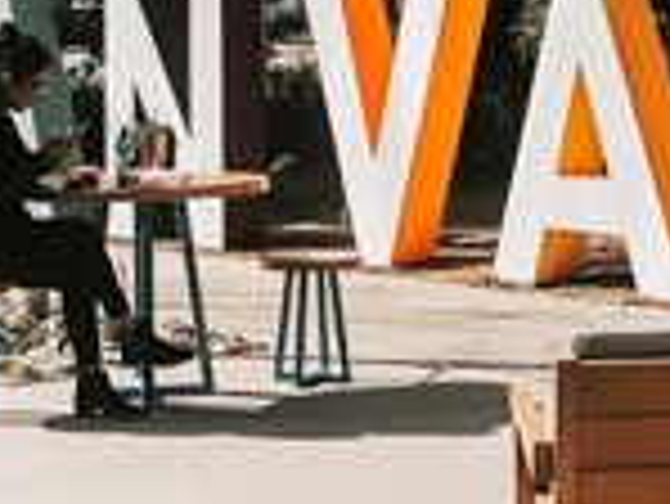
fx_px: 2324
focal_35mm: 120
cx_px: 391
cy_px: -252
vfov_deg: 11.8
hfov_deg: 16.4
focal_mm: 3.99
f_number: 1.8
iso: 20
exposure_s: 1/1250
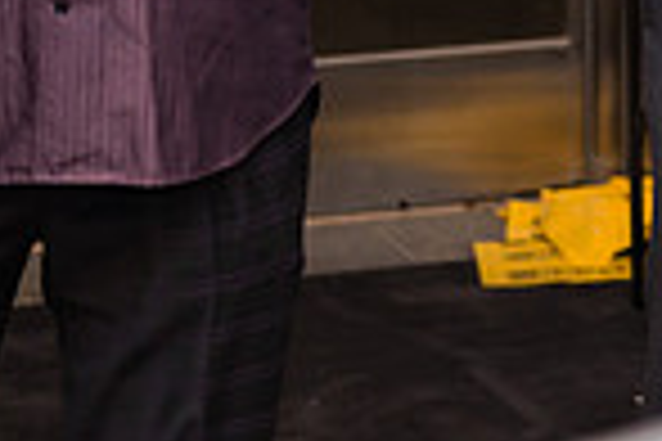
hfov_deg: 9.2
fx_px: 3990
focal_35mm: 217
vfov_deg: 6.2
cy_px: -382
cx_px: 1072
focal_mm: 55
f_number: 3.2
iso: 400
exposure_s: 1/200
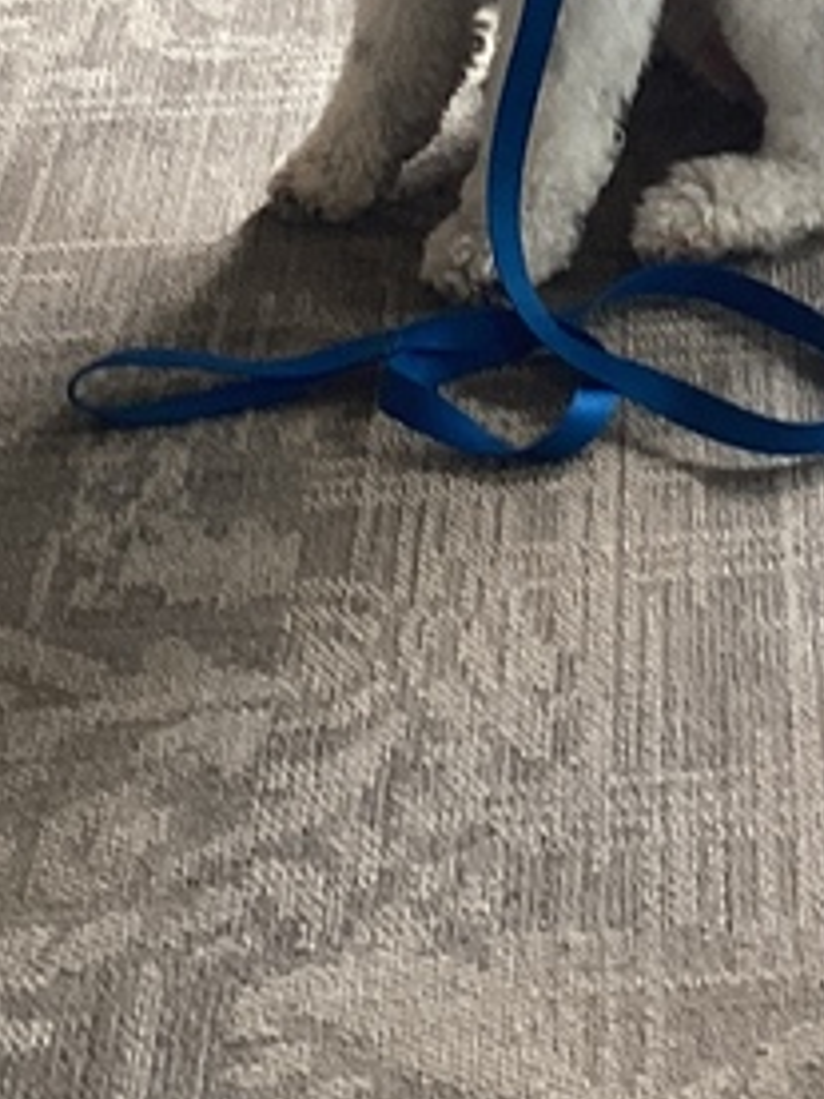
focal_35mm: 115
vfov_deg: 16.1
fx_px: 3650
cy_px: -374
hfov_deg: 12.5
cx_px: 1011
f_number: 2.4
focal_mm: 3.3
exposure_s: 1/60
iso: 80
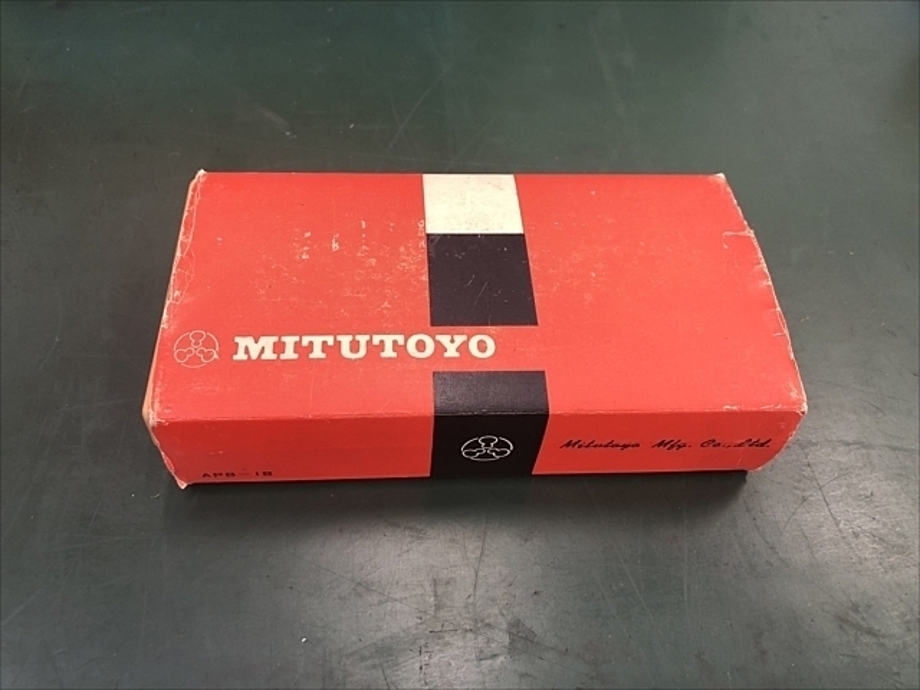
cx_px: 460
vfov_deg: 49.7
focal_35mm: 28
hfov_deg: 63.4
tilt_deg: -56.4
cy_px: 345
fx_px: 744
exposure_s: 1/15
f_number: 1.8
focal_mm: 3.99
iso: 40
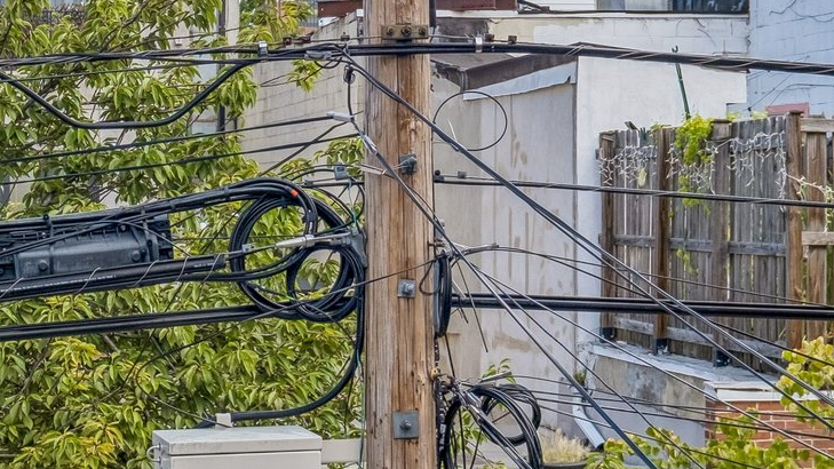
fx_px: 2344
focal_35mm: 106
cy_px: 73
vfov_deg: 11.4
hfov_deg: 20.1
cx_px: 262
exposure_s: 1/350
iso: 250
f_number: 8
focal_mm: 24
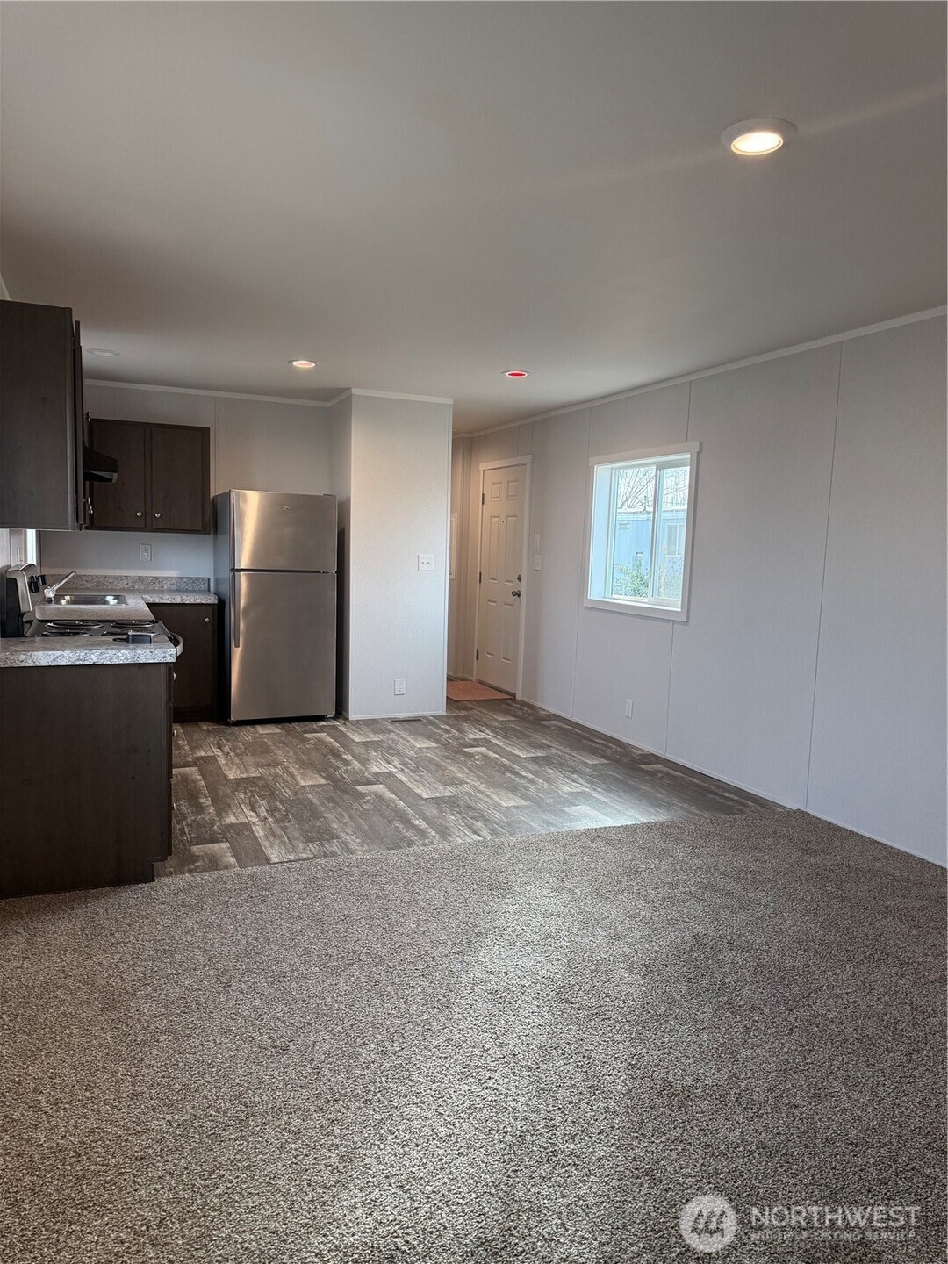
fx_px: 876
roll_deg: -2.4
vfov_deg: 71.6
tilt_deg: -5.7
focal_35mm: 24
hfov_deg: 56.8
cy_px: 632
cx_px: 474
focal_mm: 6.76
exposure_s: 1/219
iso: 200
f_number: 1.78
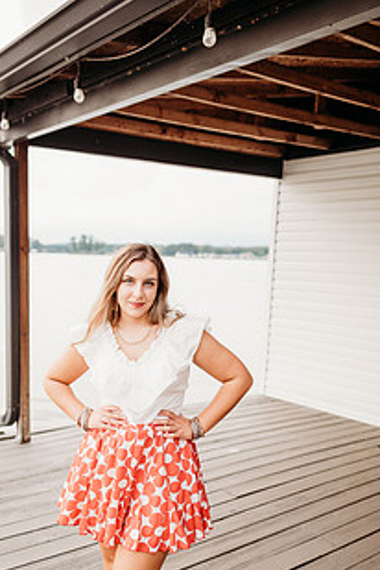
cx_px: 135
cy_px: 356
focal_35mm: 35
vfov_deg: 53.8
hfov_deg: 37.5
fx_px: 554
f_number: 2.2
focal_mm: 24
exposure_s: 1/250
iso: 200
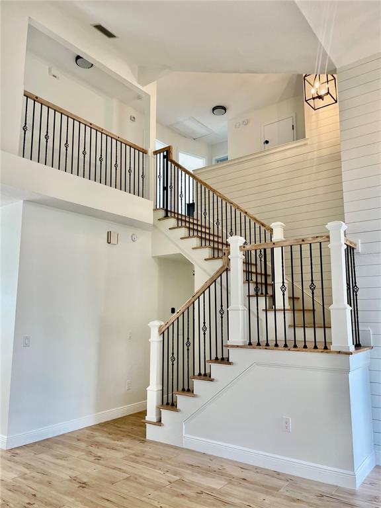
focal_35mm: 26
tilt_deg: +8.7
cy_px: 254
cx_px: 190
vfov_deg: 67.3
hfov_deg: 53.1
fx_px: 382
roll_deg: -0.2
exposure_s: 1/120
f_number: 1.6
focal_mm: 4.2
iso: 125
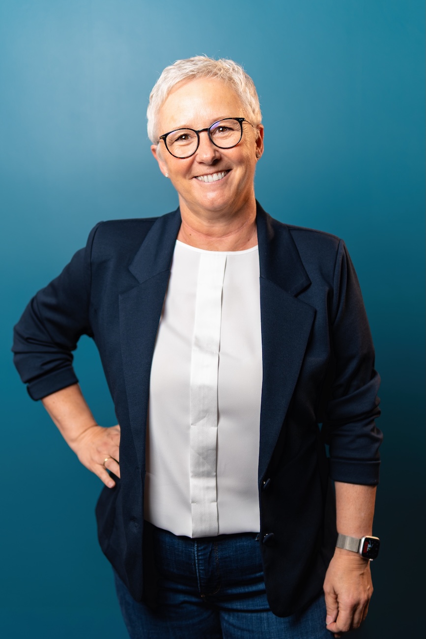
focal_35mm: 45
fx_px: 798
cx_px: 213
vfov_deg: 43.6
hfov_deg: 29.9
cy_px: 320
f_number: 1.4
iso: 100
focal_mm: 30
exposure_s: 1/400
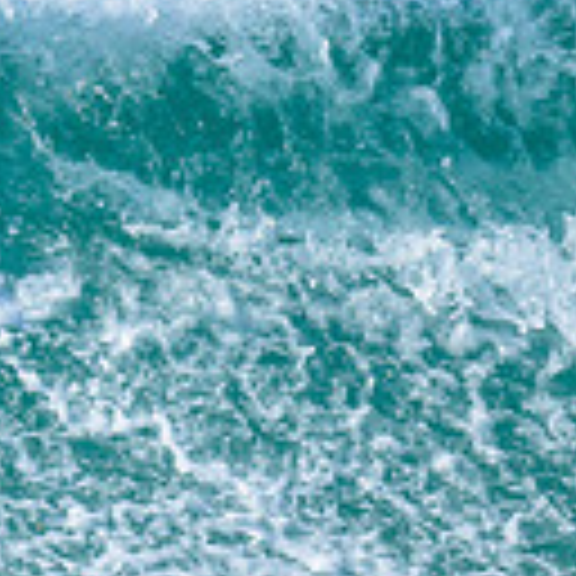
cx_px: -848
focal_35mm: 4218
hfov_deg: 0.4
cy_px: 306
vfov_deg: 0.4
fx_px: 79407
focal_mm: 800
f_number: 6.3
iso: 360
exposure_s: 1/2000
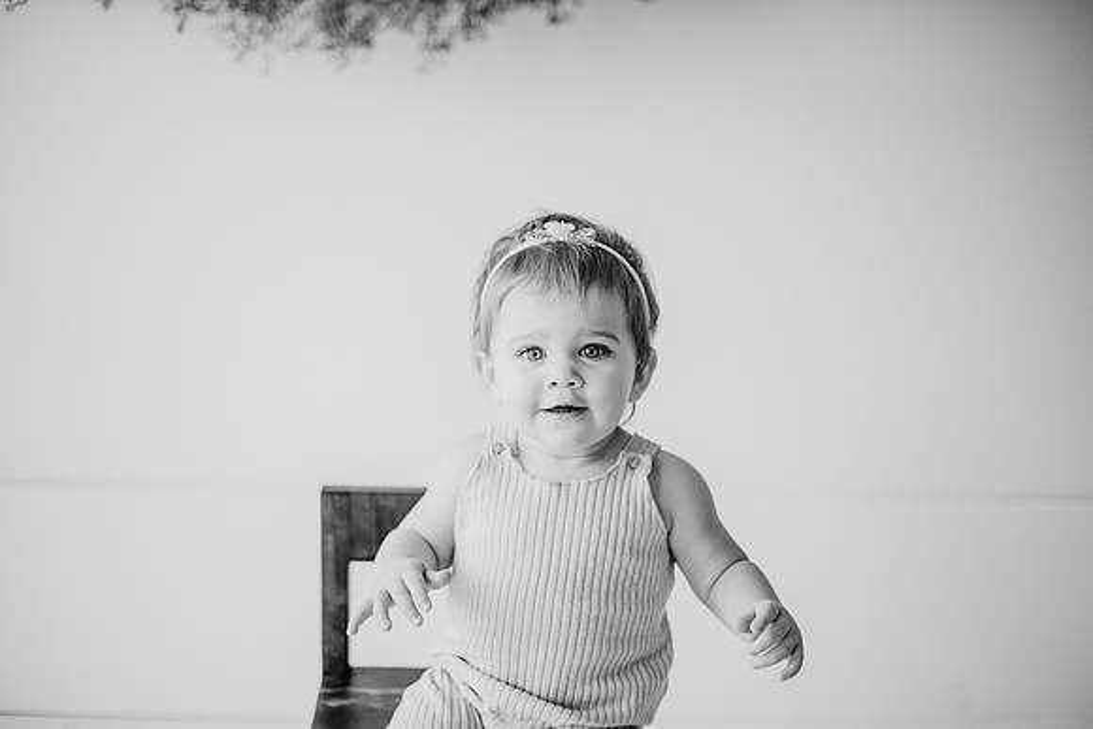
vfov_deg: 27.0
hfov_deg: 39.6
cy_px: 364
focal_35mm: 50
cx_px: 546
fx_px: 1518
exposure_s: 1/500
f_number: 1.8
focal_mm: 50
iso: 640
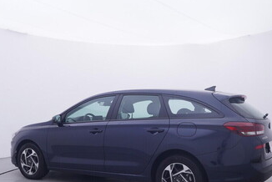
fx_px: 286
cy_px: 123
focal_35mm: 38
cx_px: 146
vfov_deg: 34.9
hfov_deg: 50.8
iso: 200
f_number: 5
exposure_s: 1/80
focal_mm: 15
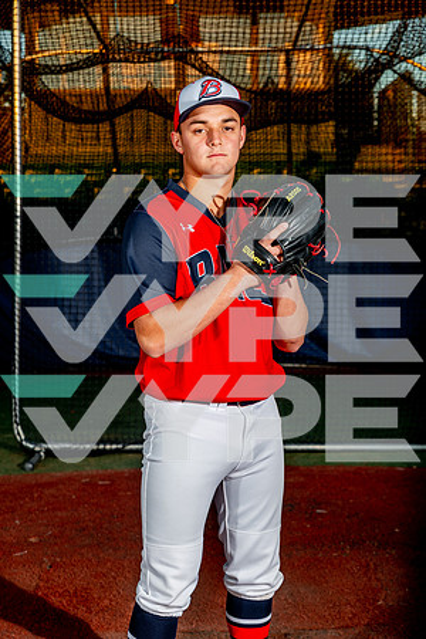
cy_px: 320
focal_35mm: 70
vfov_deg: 28.8
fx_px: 1242
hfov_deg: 19.5
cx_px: 213
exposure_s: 1/250
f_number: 6.3
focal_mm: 70
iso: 125
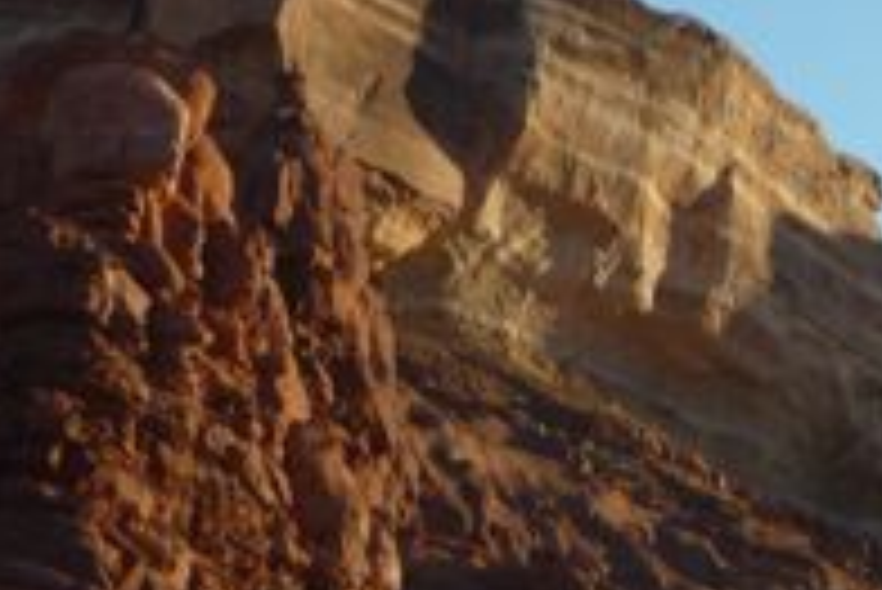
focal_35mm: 173
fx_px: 4241
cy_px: 351
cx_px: 702
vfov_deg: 7.9
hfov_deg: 11.8
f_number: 4.7
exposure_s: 1/200
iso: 80
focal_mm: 9.1
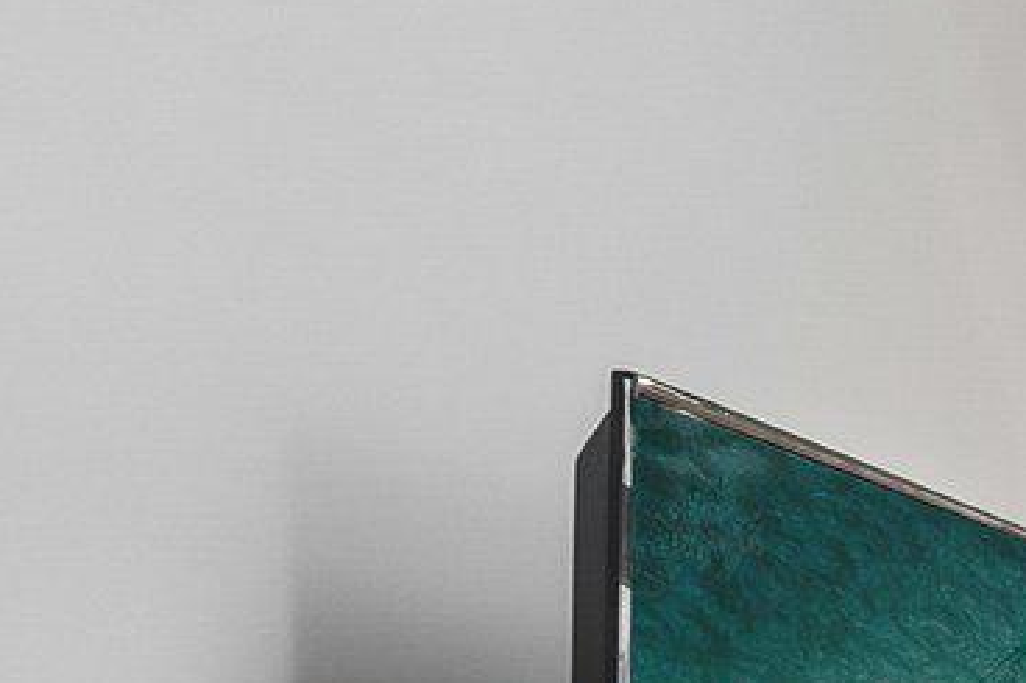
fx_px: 2535
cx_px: 2540
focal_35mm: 89
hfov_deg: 14.2
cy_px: 841
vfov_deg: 14.8
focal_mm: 16
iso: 400
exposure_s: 1/60
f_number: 8
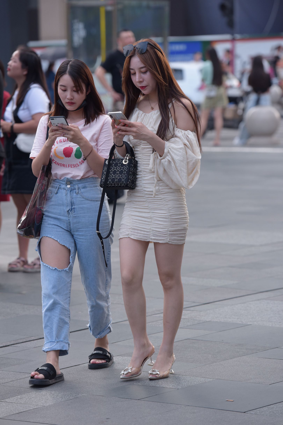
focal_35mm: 160
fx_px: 1885
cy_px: 212
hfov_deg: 8.6
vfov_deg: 12.8
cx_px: 142
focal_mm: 160
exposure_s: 1/800
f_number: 4
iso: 640
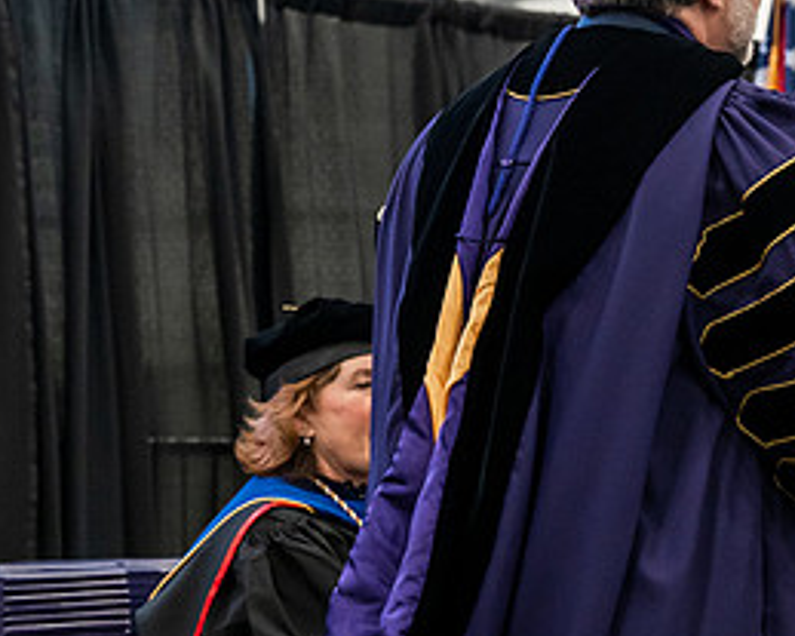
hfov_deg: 10.6
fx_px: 4257
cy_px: 195
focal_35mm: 181
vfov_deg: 8.5
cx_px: 829
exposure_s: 1/200
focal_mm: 86
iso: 4000
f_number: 4.5
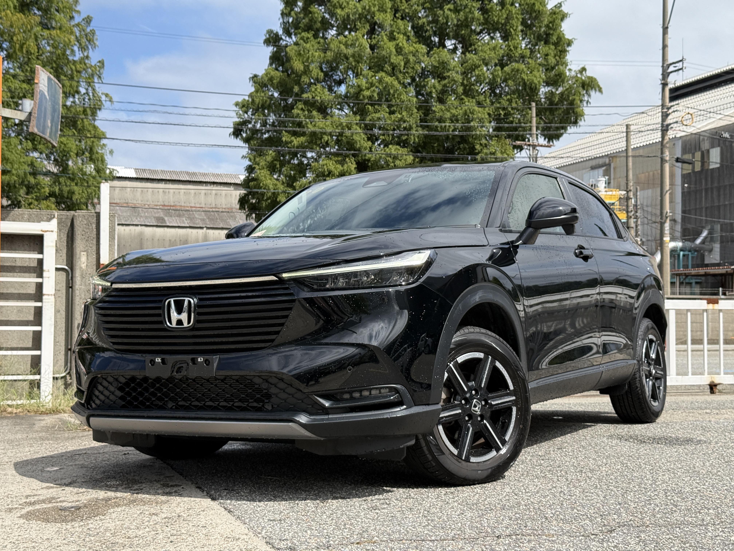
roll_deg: -0.4
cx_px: 367
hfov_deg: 39.7
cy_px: 276
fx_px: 1018
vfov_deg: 30.3
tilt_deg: +3.4
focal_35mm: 48
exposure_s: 1/4329
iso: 80
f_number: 1.78
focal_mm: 6.76
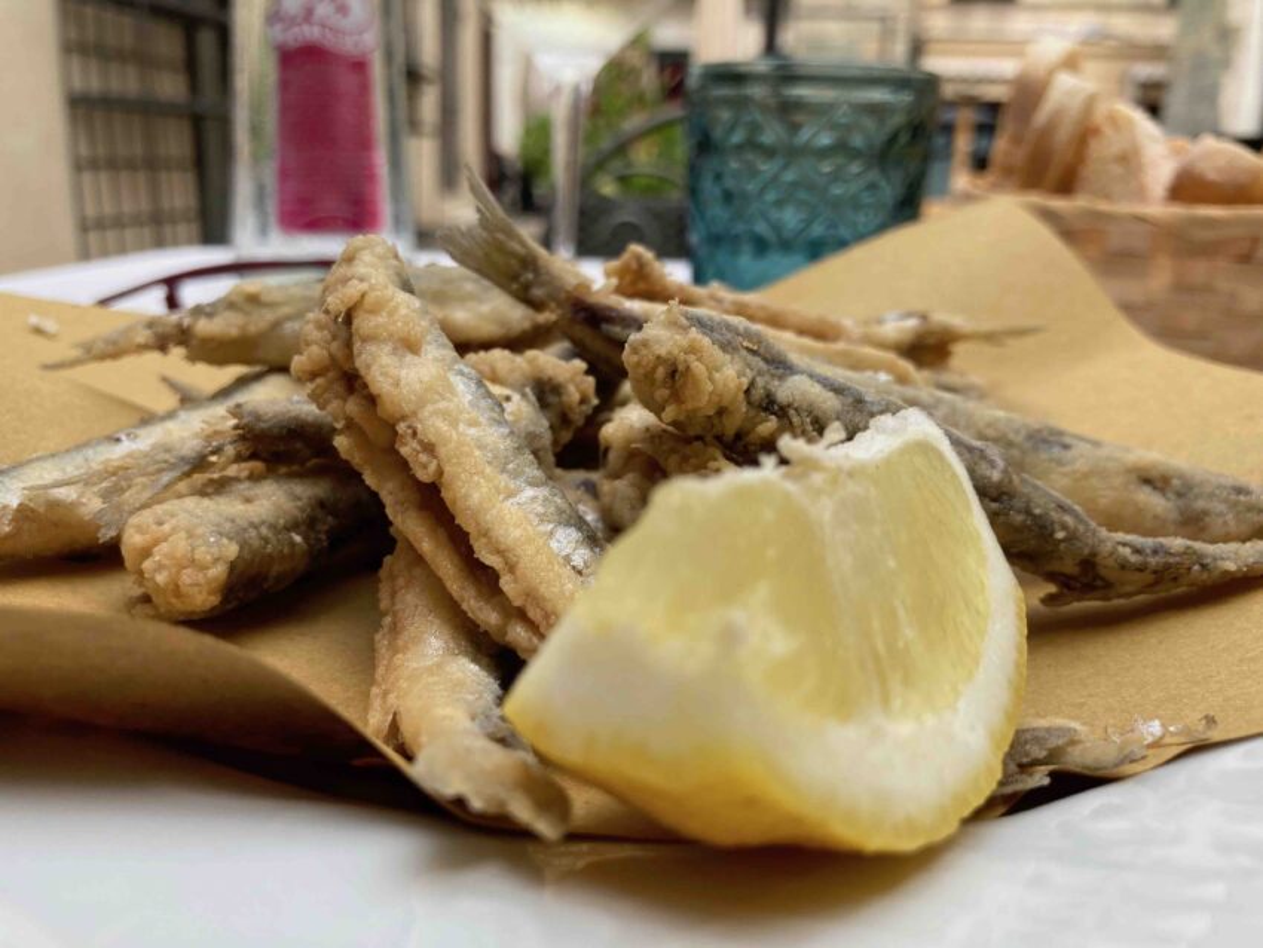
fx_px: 1022
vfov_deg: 49.8
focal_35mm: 28
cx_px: 632
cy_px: 474
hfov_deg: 63.4
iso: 20
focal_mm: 3.99
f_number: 1.8
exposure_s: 1/704
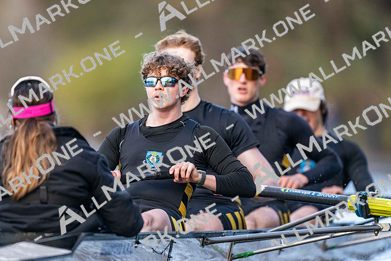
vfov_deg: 2.3
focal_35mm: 600
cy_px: 130
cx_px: 196
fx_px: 6518
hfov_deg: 3.4
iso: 4000
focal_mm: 600
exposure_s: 1/2500
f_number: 4
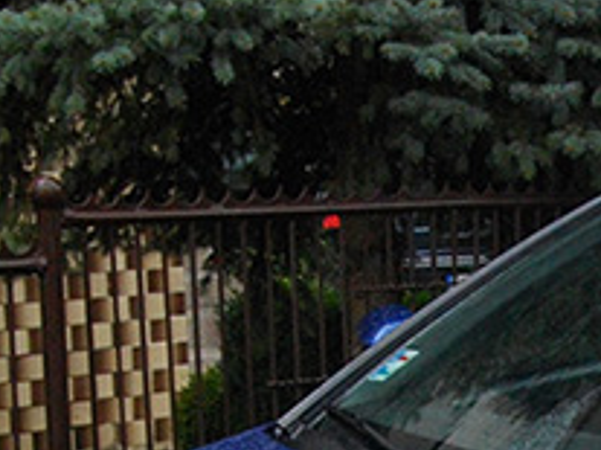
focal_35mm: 120
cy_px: 790
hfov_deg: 15.9
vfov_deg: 11.5
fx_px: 2082
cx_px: 671
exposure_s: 1/125
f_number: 2.9
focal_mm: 5.7
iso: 200
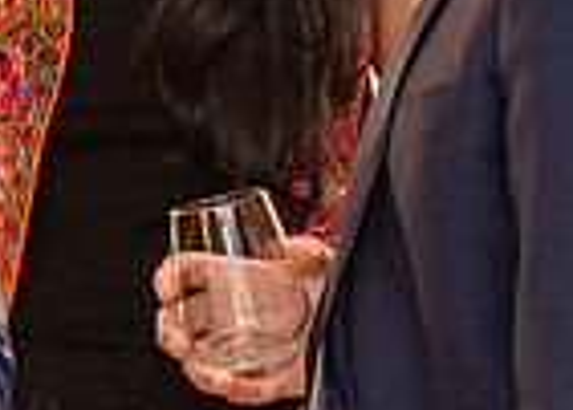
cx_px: 98
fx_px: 3437
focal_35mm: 211
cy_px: -103
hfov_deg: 9.5
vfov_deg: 6.8
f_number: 4
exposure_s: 1/250
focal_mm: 38
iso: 1600
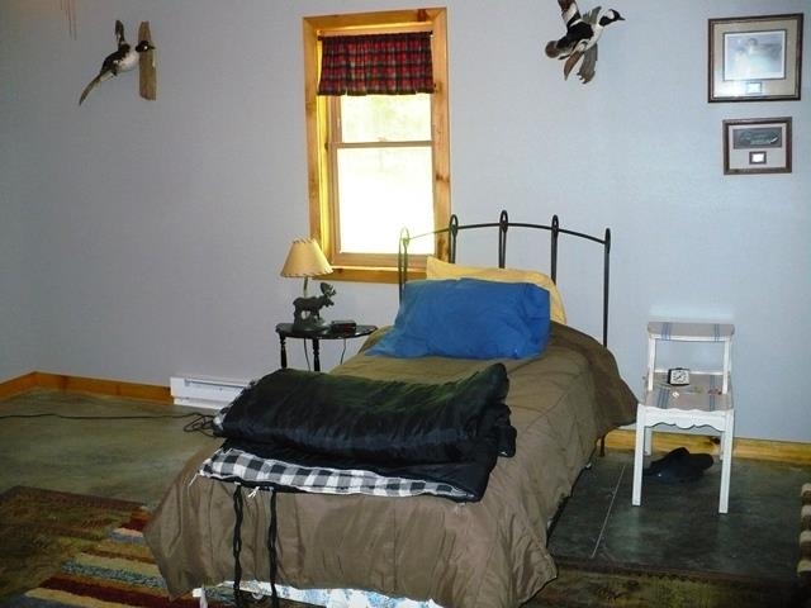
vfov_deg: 38.7
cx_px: 406
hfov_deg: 50.1
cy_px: 304
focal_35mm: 37
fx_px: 867
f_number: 2.8
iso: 400
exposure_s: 1/30
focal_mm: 6.1
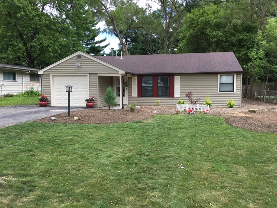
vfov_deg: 48.2
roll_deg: -0.2
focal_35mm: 29
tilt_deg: -4.0
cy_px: 104
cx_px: 138
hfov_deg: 61.7
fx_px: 232
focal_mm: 4.15
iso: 25
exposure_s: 1/386
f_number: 2.2
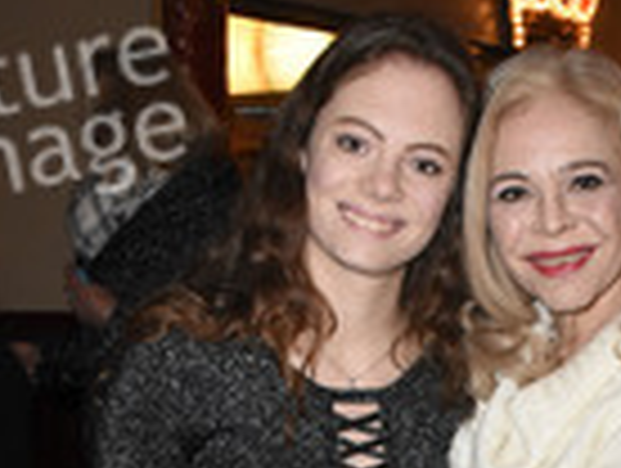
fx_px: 1348
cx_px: 446
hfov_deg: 25.7
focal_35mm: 75
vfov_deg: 16.8
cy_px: 810
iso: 2500
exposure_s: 1/125
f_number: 6.3
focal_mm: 18
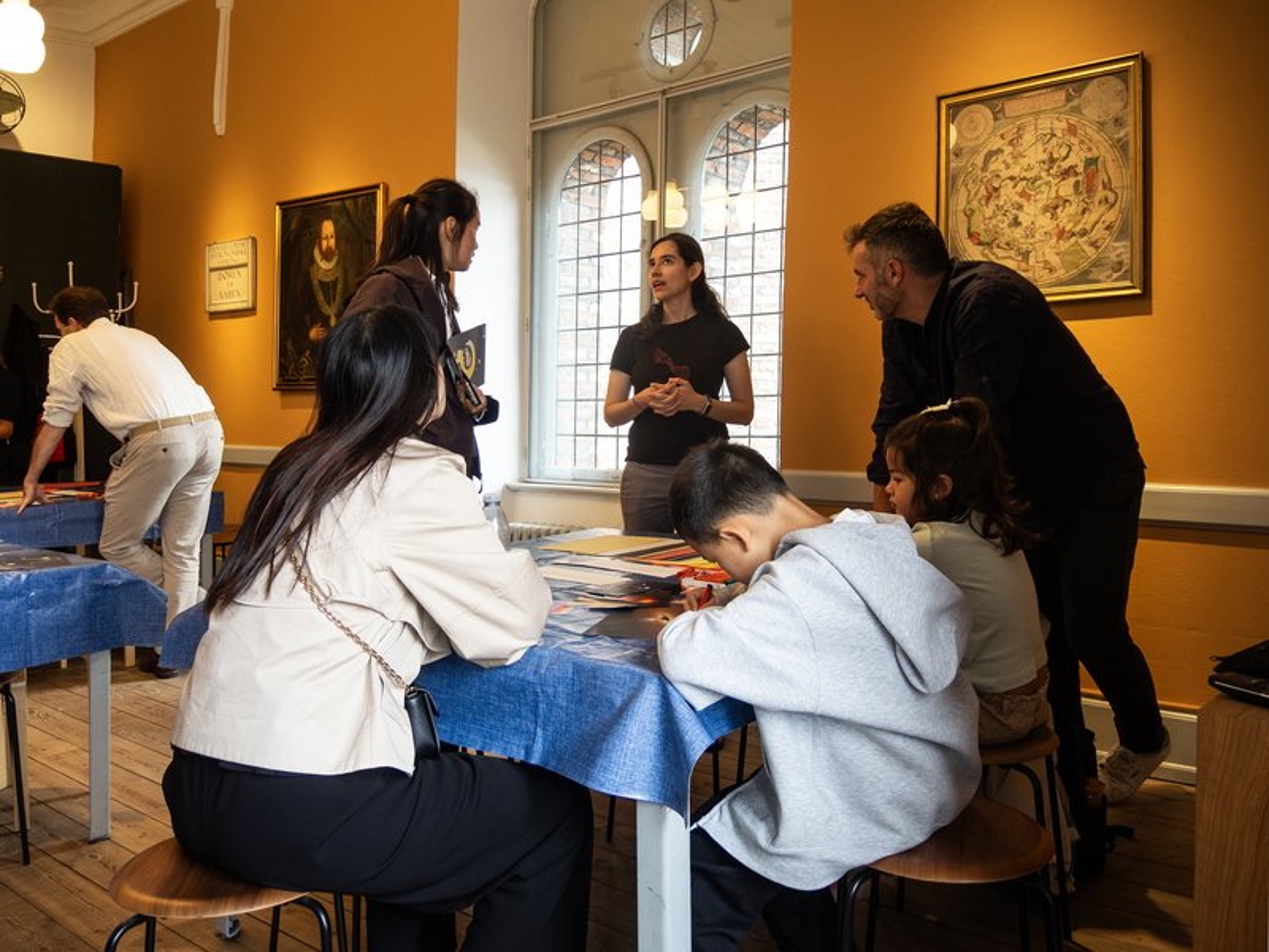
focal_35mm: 28
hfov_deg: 63.4
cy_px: 476
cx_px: 634
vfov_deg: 49.7
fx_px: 1026
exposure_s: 1/30
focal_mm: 6
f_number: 2
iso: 80
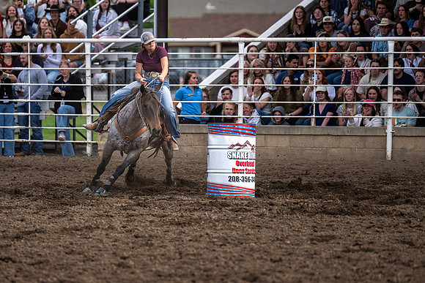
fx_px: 3455
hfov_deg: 7.0
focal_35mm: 293
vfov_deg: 4.7
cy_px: 106
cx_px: 172
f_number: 2.8
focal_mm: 200
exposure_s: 1/8000
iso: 1250
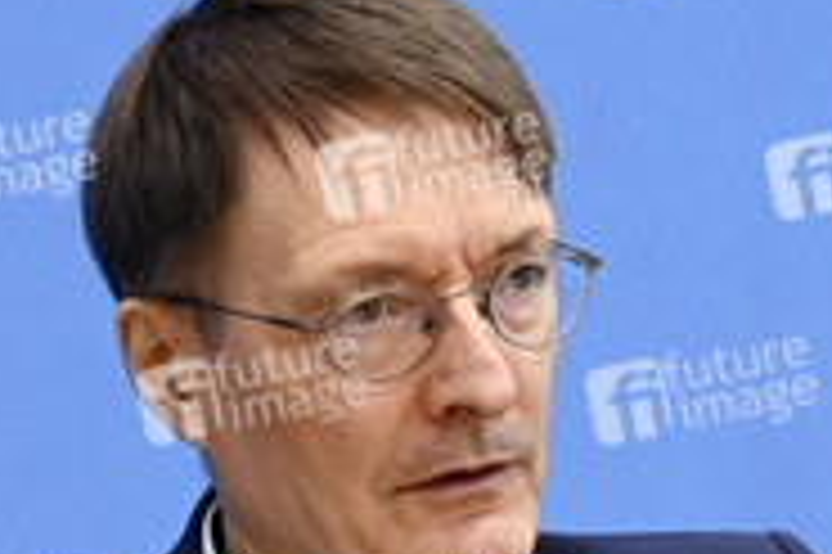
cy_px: 504
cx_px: 762
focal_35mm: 248
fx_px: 5726
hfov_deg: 8.3
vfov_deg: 5.5
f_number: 6.3
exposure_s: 1/500
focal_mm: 102
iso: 5000
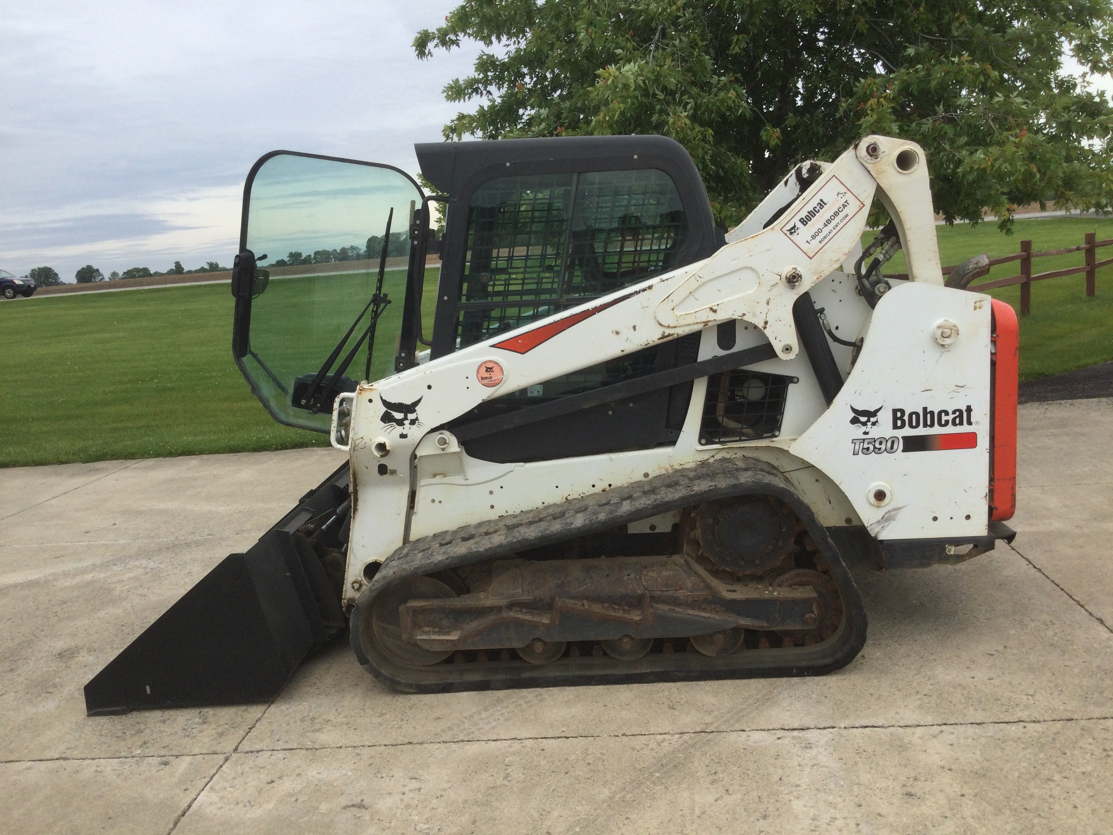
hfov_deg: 58.4
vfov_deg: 45.4
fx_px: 997
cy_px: 418
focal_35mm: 31
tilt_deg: -14.9
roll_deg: +3.1
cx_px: 556
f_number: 2.4
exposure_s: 1/570
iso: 25
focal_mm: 3.3
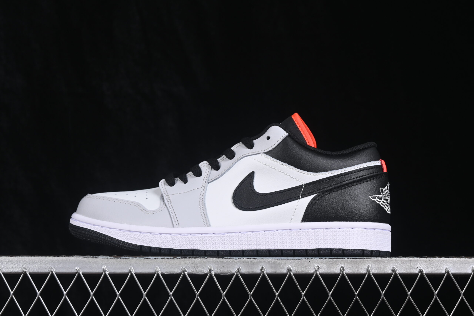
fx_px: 987
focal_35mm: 75
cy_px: 158
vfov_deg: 18.2
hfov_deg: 27.0
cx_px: 237
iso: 160
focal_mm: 50
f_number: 8
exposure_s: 1/80
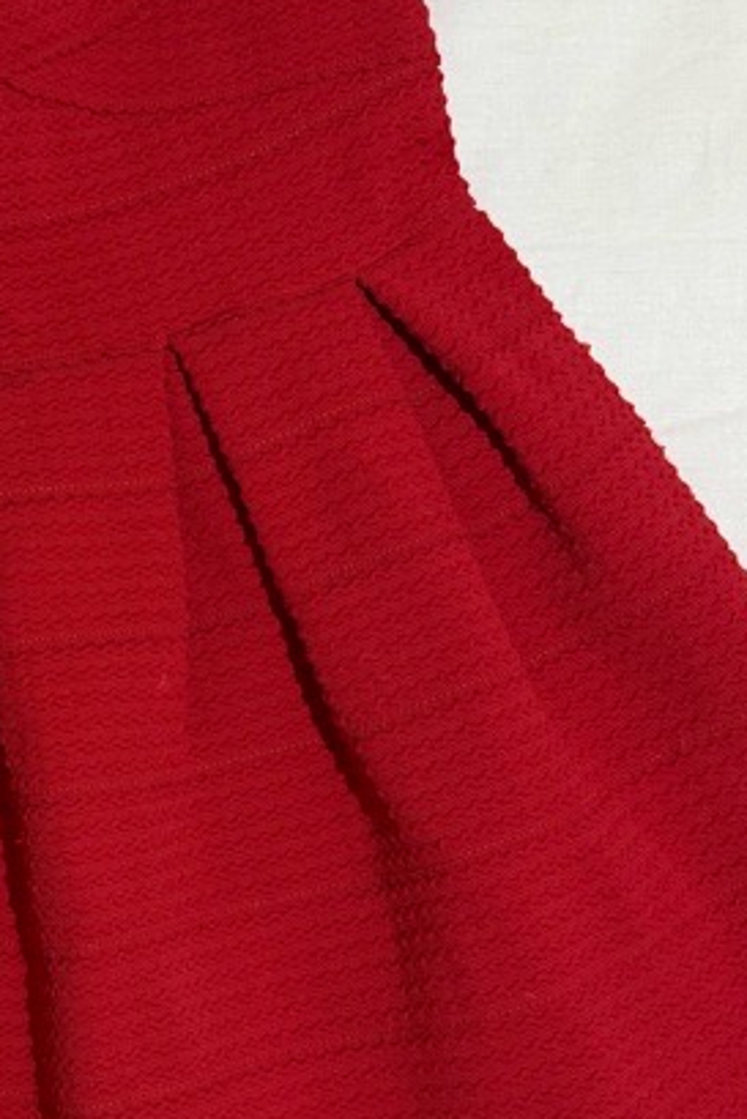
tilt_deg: -86.8
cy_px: 681
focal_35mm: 61
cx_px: 41
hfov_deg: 21.7
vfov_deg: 32.8
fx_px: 1897
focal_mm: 6.76
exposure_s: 1/50
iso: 400
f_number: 1.78
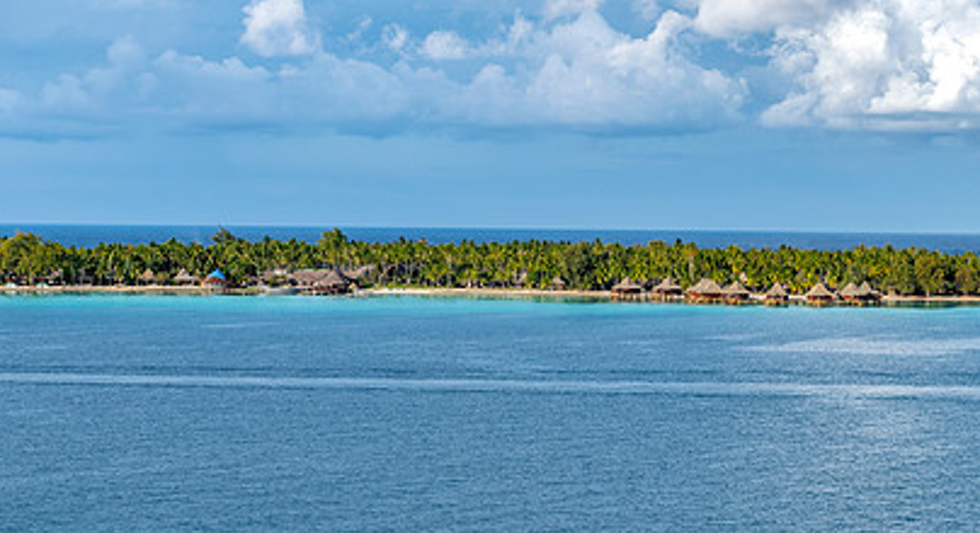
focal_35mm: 108
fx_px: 2785
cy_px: 405
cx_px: 594
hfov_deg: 19.9
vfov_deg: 10.9
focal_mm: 70
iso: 125
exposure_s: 1/125
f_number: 7.1
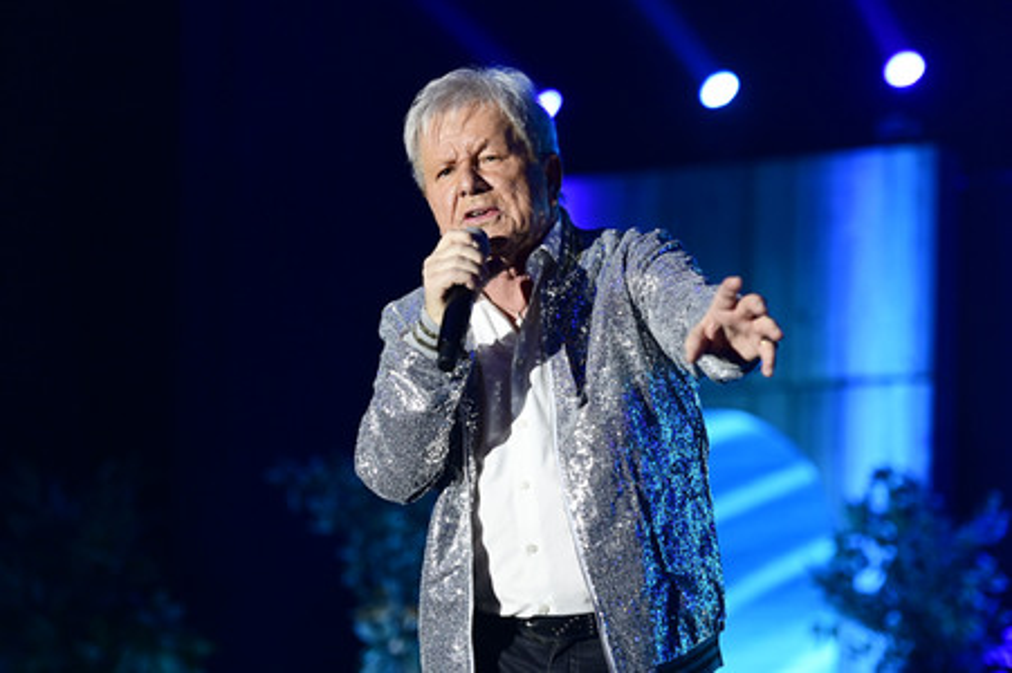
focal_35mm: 120
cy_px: 336
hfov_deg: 17.1
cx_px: 506
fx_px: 3371
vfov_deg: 11.4
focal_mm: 120
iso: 1400
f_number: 2.8
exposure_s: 1/250
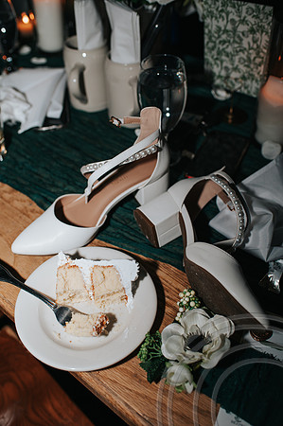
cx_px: 142
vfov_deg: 54.5
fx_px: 414
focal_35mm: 35
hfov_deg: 37.8
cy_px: 213
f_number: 3.2
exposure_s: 1/200
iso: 160
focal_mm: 35
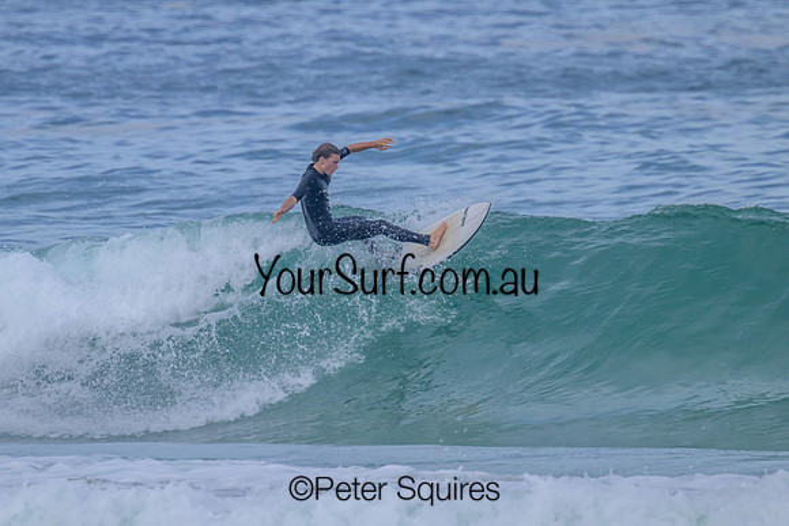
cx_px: 260
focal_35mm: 1077
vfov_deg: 1.3
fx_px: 23601
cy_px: 255
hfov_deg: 1.9
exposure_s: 1/2000
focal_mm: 800
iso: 640
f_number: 11
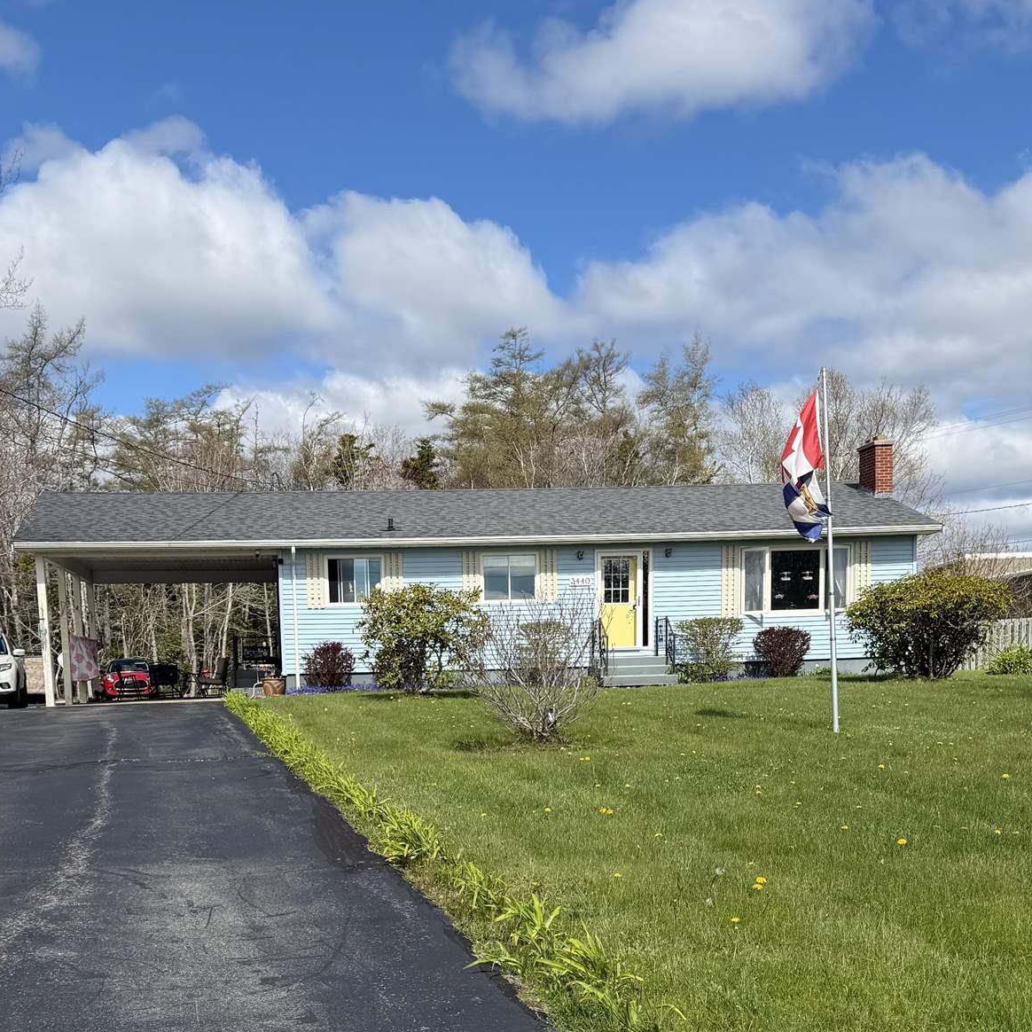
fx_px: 1417
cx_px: 434
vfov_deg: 38.3
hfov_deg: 39.9
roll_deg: +1.2
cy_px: 848
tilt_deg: -7.5
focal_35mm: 42
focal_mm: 6.76
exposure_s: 1/5319
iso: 80
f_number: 1.78
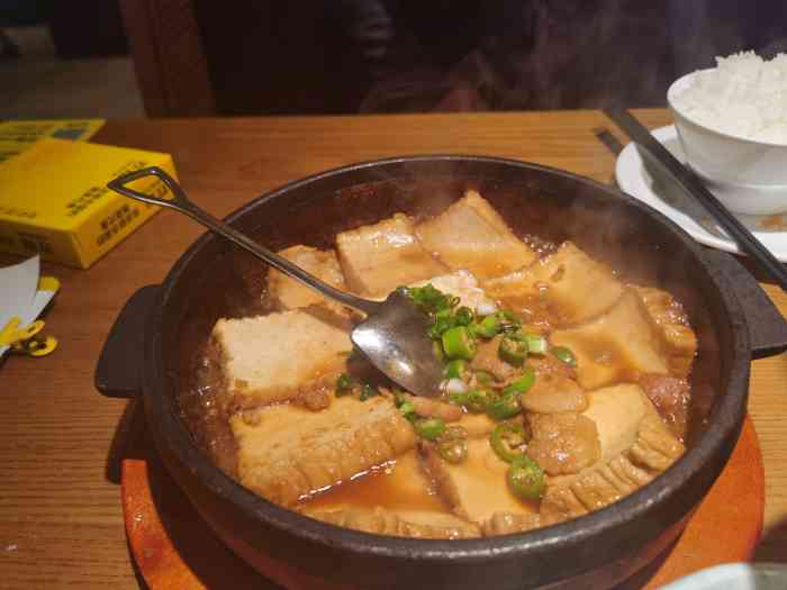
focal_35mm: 27
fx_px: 614
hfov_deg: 65.3
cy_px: 295
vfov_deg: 51.4
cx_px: 394
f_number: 1.8
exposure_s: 1/100
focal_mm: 5.58
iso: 80
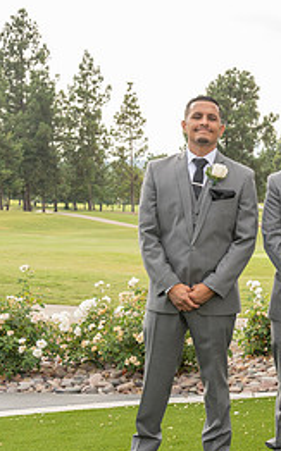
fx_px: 1057
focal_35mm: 86
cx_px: 439
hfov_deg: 14.1
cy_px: 247
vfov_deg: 24.1
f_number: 6.3
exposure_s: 1/200
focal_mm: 36
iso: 200
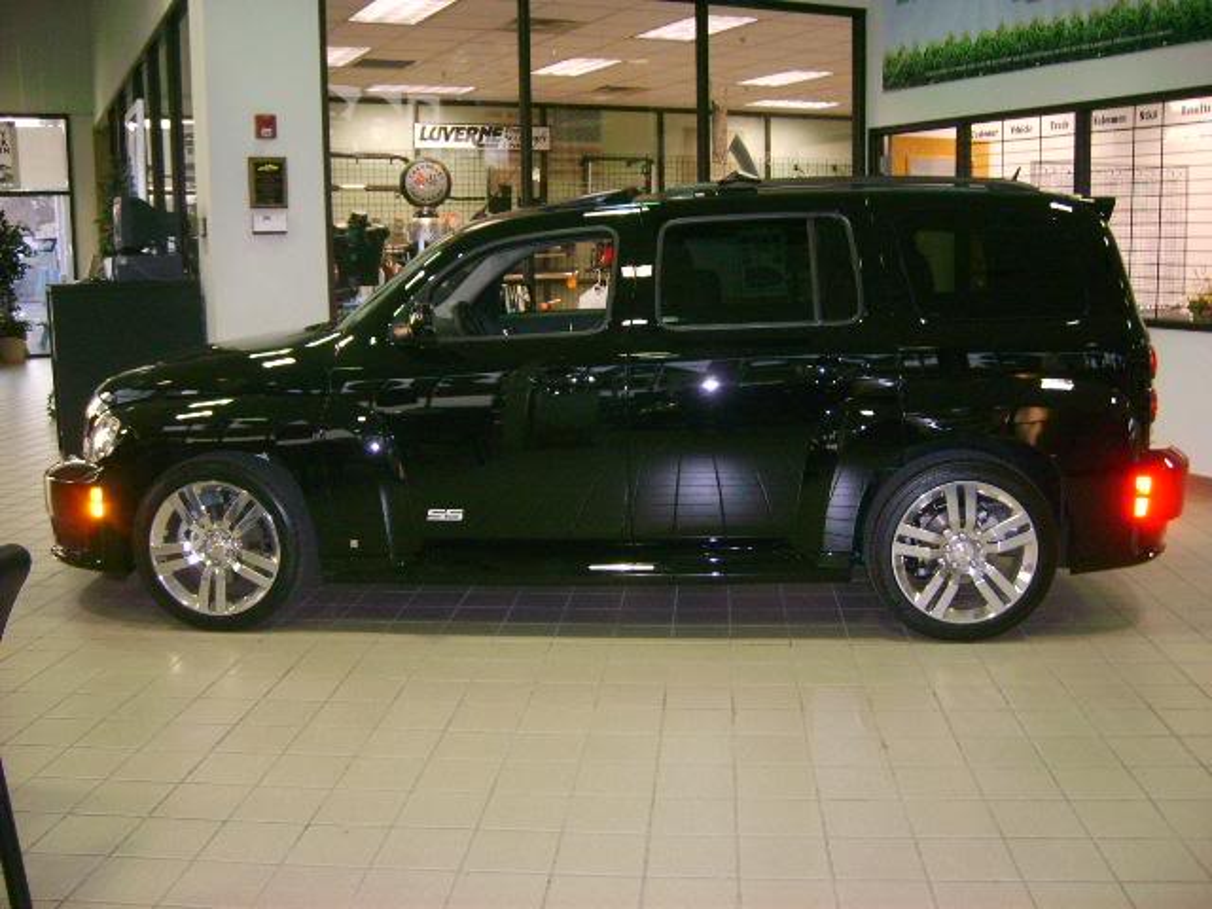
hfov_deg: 52.6
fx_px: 1225
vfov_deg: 40.7
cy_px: 454
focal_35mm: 35
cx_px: 606
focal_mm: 5.8
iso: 277
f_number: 2.8
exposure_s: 1/30
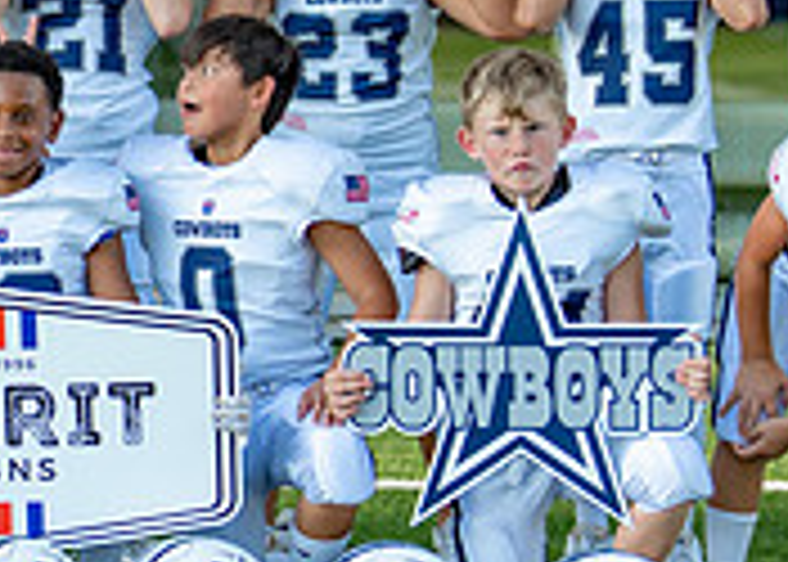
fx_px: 4319
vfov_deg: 7.5
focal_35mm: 193
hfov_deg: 10.2
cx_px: -190
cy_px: 192
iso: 100
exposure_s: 1/1600
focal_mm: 50
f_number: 1.2
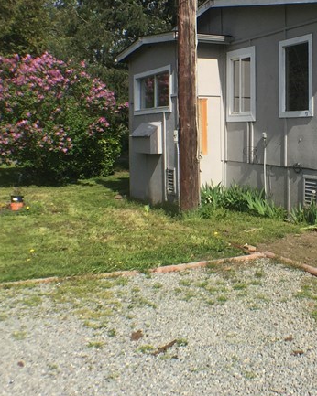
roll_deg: -0.8
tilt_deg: -2.2
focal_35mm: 67
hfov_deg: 22.3
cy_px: 155
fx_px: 786
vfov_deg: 28.2
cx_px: 275
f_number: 2.2
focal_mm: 4.15
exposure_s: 1/1883
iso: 32
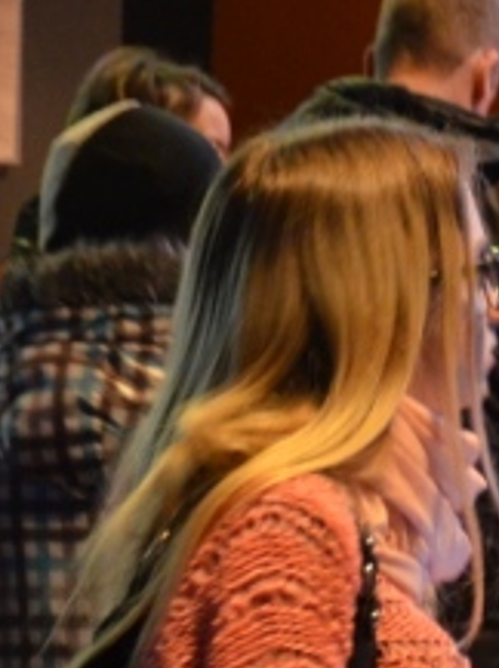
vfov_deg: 6.5
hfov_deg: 4.8
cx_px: 675
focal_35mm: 306
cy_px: 600
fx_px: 5904
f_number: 4.8
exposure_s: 1/20
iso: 1600
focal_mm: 45
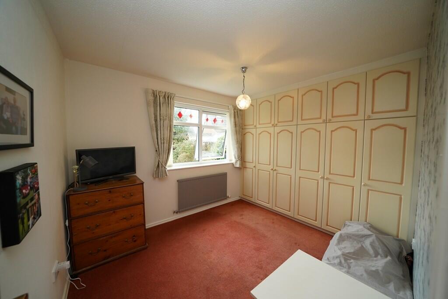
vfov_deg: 90.0
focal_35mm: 12
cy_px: 150
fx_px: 149
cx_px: 224
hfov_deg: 112.6
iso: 1000
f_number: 4
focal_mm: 12
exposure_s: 1/160
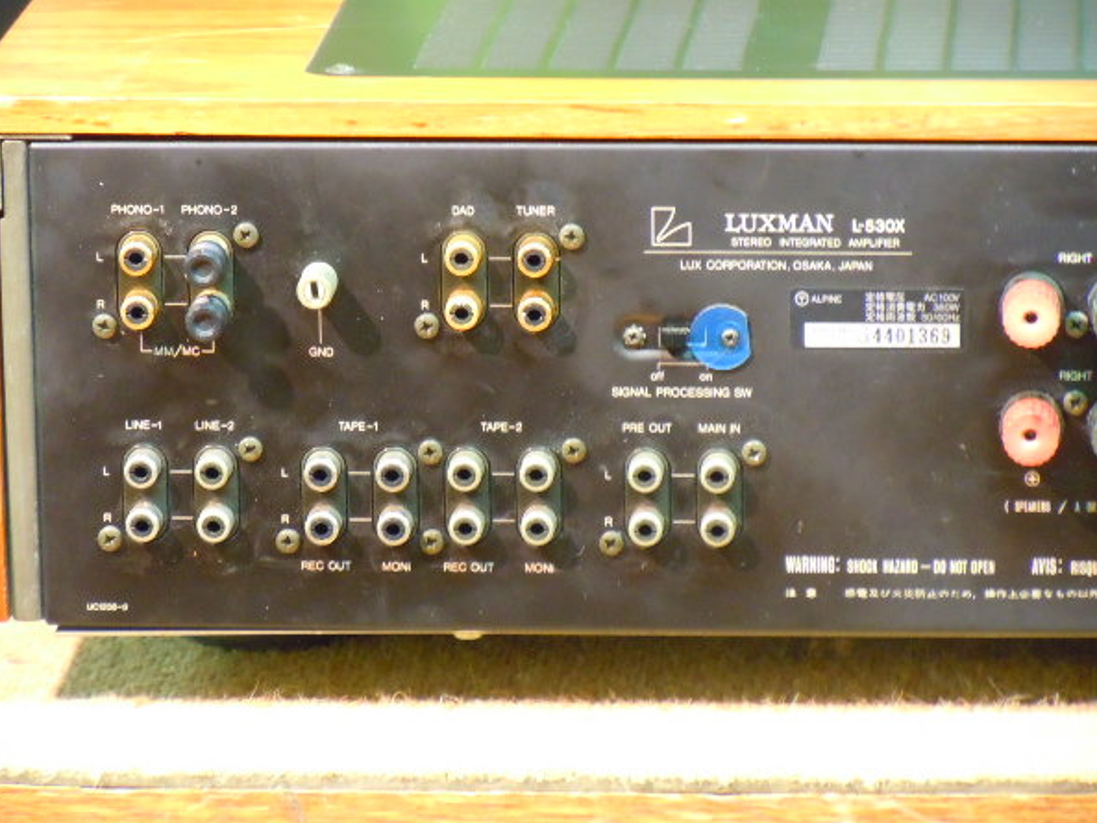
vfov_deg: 6.0
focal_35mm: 247
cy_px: 383
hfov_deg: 8.0
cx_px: 535
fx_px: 7829
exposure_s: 1/3
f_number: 4.8
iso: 800
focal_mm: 41.2
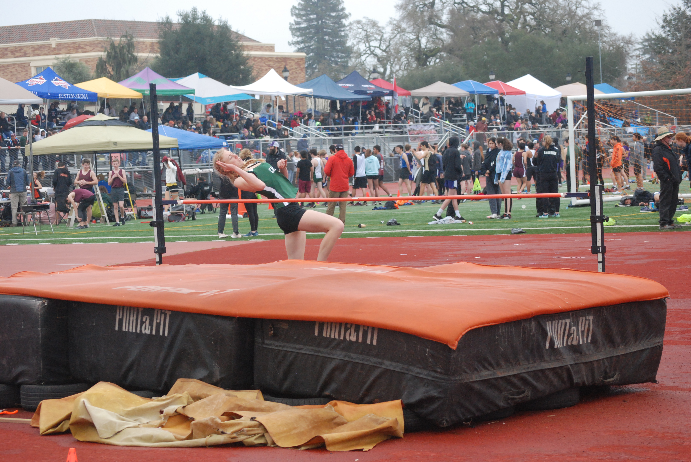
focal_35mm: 102
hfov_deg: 20.0
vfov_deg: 13.5
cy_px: 231
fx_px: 1960
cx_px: 346
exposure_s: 1/800
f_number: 7.1
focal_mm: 68
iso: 1000
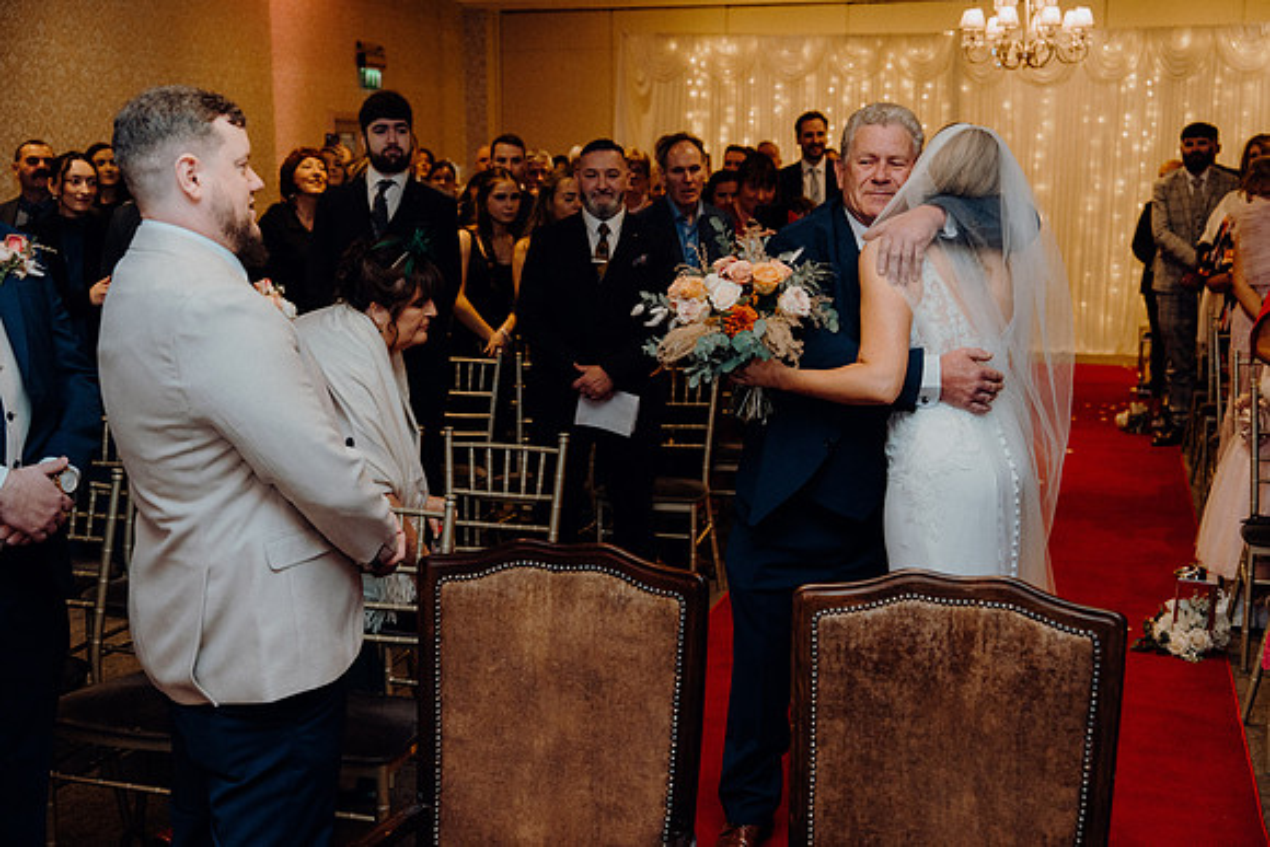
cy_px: 424
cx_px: 635
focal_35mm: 43
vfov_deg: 31.2
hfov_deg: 45.4
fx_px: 1517
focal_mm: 43
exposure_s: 1/200
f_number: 3.5
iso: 2500
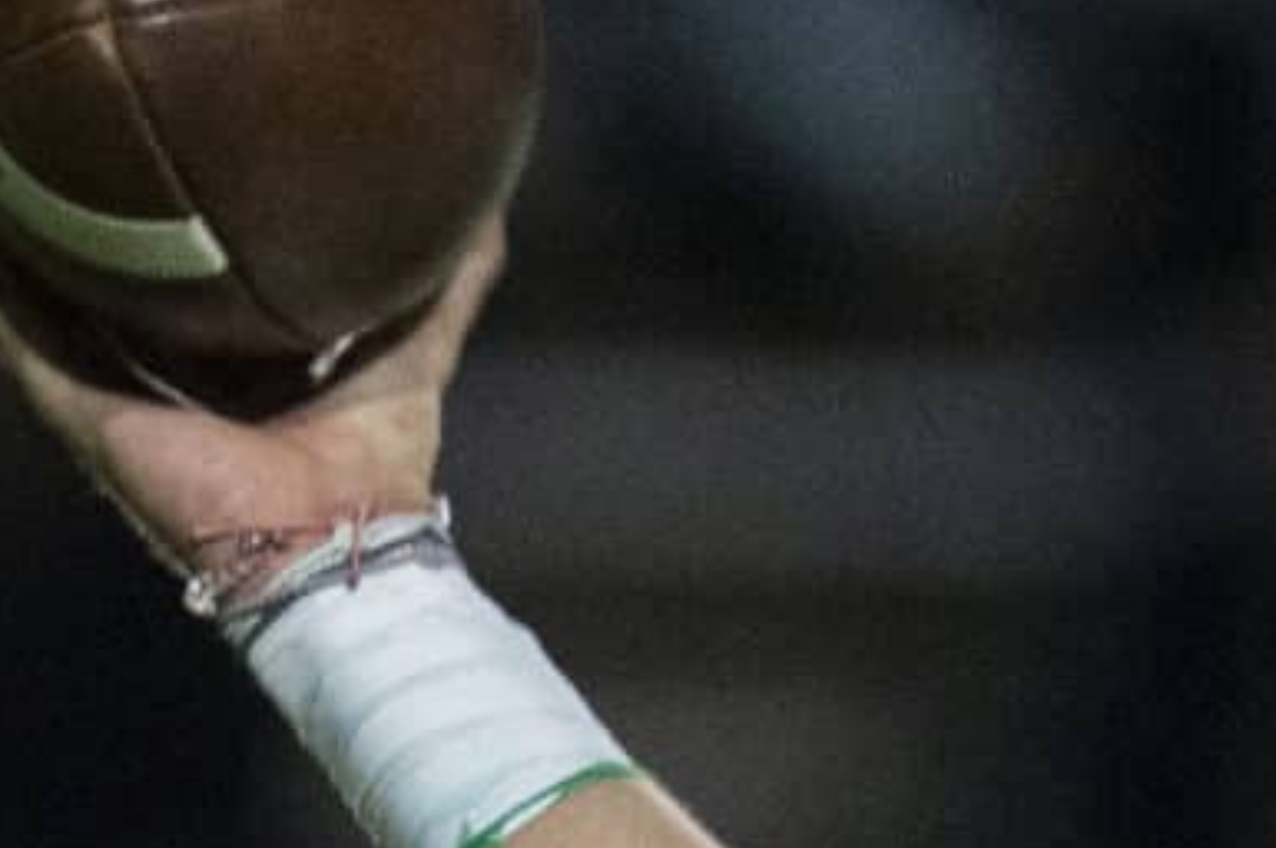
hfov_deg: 0.9
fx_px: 84815
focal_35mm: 2395
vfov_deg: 0.6
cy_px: 1292
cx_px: 2005
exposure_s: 1/1000
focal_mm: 300
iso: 5000
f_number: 2.8
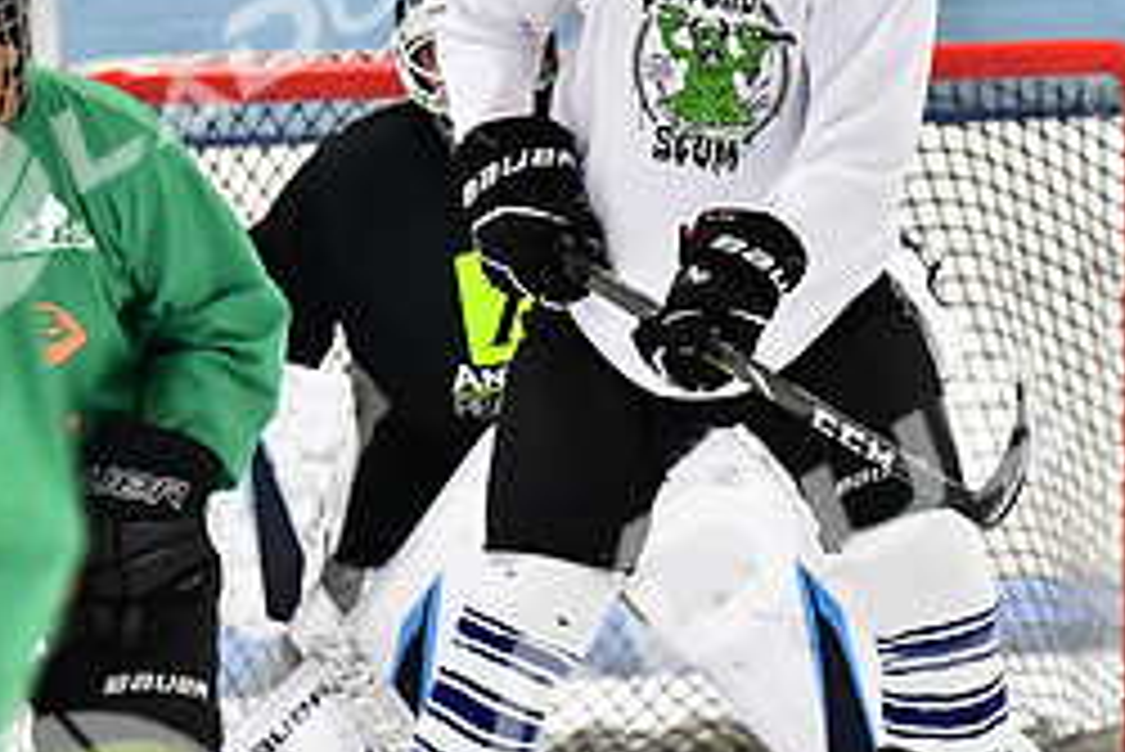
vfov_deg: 2.6
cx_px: 886
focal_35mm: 521
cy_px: 453
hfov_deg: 4.0
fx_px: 16290
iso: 6400
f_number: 2.8
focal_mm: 150
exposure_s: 1/1600
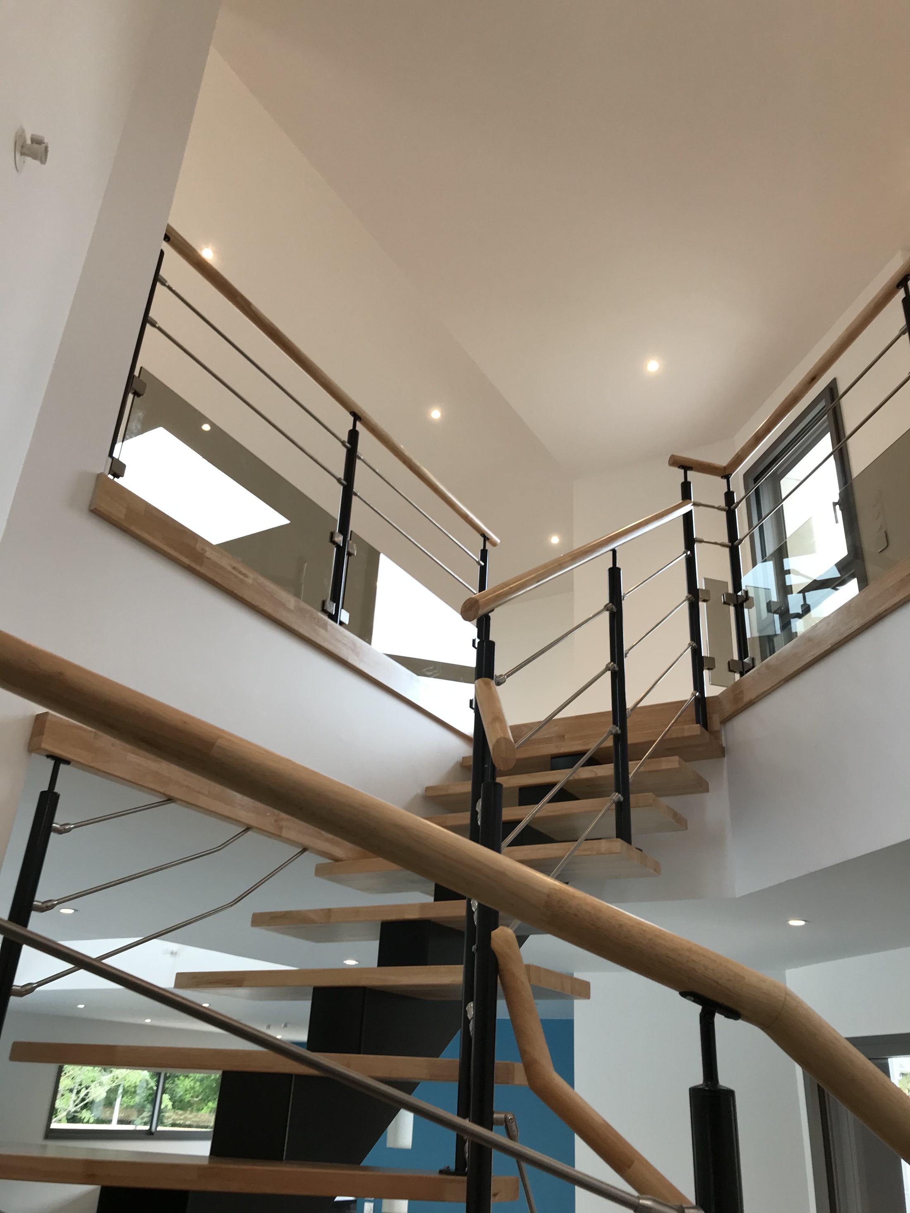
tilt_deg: +28.1
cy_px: 606
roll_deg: -3.7
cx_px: 455
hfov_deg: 49.7
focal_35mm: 28
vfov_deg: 63.4
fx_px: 981
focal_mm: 3.99
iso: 32
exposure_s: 1/50
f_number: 1.8
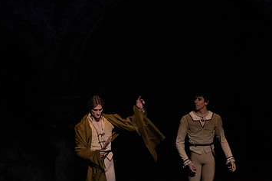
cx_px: 192
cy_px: 94
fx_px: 3122
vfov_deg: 3.3
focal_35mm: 413
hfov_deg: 5.0
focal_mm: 253
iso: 8000
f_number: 5.6
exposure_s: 1/250
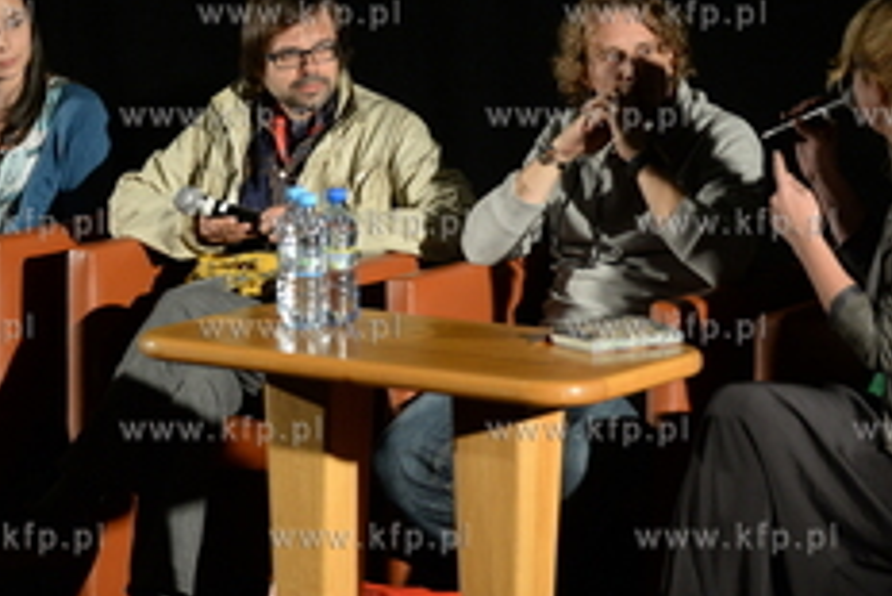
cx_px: 138
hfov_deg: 12.4
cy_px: 275
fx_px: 4066
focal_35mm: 164
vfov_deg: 8.4
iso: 1600
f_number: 2.8
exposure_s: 1/200
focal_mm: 95
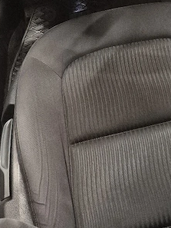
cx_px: 157
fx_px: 408
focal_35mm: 62
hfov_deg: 23.0
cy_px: -58
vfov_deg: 26.9
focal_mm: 5.4
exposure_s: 1/100
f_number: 1.8
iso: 1250
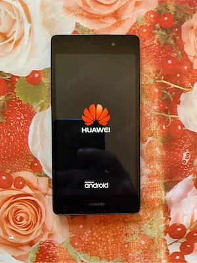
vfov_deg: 67.3
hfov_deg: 53.1
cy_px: 132
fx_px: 197
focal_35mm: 26
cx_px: 98
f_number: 1.8
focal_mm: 4.25
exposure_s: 1/58
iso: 400
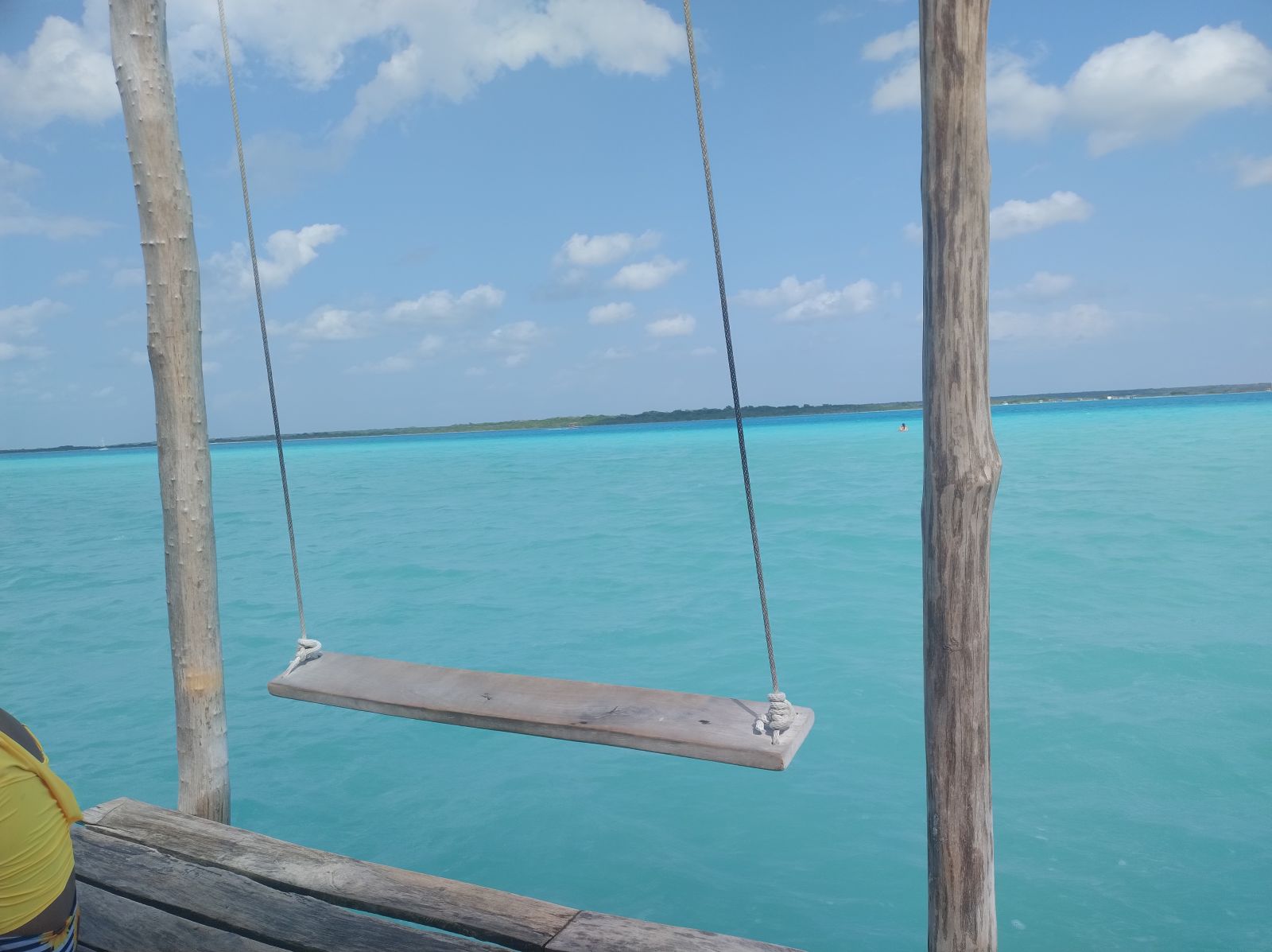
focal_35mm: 25
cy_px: 476
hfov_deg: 69.4
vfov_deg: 54.8
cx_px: 636
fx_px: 918
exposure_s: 1/1079
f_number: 1.7
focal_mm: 4.71
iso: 120
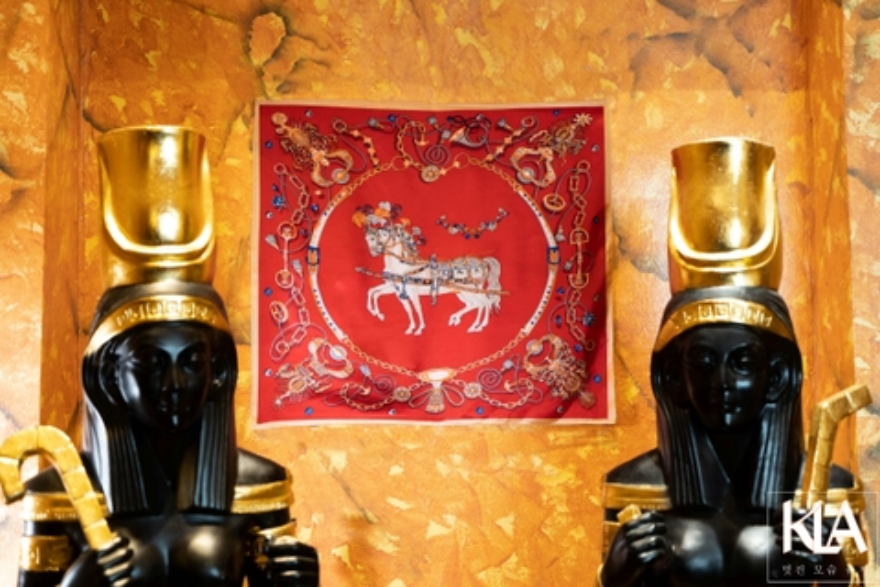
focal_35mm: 58
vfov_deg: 23.4
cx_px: 440
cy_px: 294
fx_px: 1418
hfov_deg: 34.5
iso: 800
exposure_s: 1/60
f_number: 4
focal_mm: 58
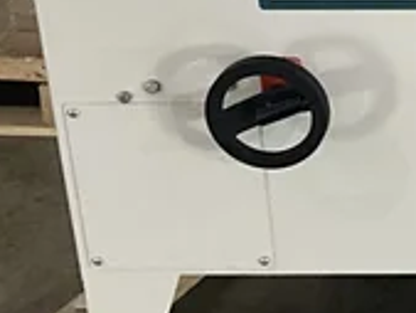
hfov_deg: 13.7
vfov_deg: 11.3
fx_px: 1551
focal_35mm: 129
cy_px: -43
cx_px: 746
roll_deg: -1.5
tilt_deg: -22.7
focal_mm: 3
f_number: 1.8
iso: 125
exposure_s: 1/60
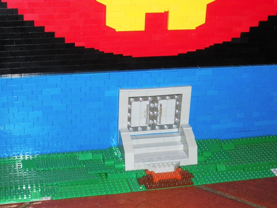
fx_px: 496
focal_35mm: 62
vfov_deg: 23.7
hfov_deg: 31.2
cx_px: 138
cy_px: 104
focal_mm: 11.2
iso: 400
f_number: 4.6
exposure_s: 1/125
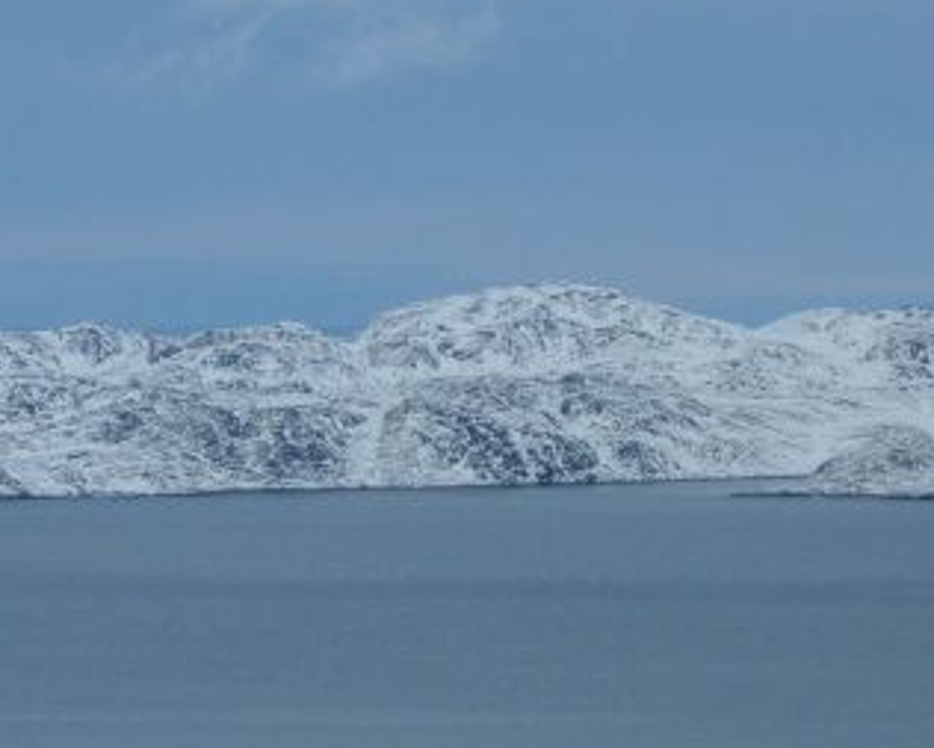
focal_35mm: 294
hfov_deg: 6.5
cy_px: 591
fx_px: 8129
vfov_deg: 5.3
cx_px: -98
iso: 80
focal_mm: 19.5
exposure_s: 1/500
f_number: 5.6
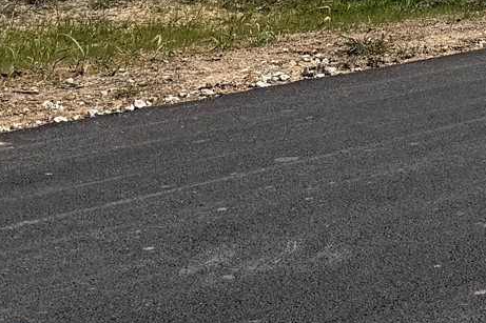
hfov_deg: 15.4
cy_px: -222
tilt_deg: -0.6
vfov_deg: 11.6
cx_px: 924
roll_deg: -0.9
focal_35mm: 111
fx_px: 1498
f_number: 1.78
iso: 80
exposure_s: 1/9091
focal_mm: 6.76
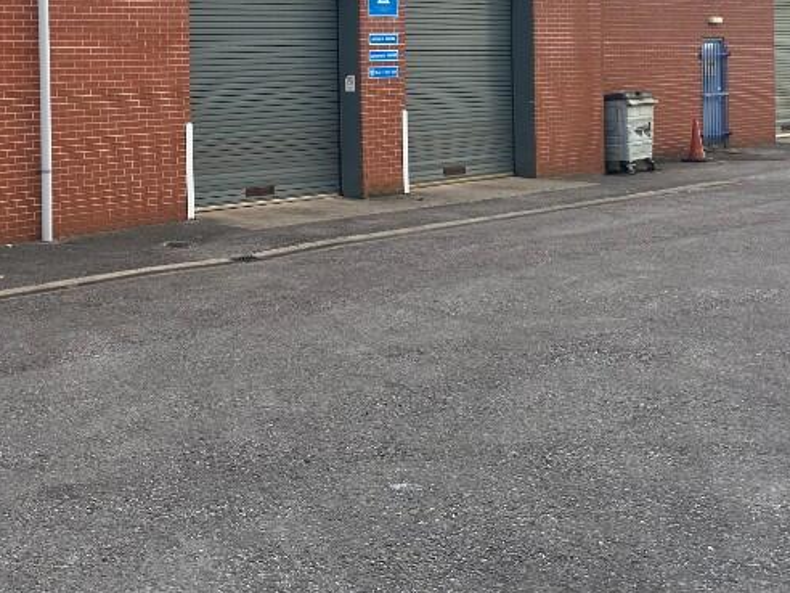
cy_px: 71
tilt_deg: -0.4
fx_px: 1141
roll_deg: +1.2
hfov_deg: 35.6
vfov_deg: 28.1
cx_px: 61
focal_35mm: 50
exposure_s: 1/962
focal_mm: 6.86
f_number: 1.78
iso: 80
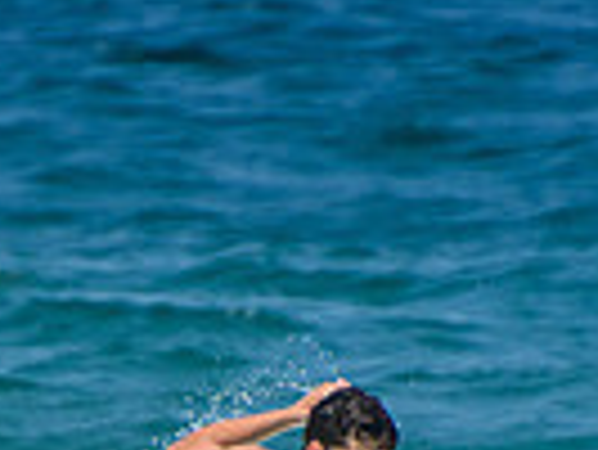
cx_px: 153
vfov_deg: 0.6
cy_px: 790
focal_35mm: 2519
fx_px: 43556
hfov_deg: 0.8
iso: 220
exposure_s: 1/2000
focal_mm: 400
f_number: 5.6
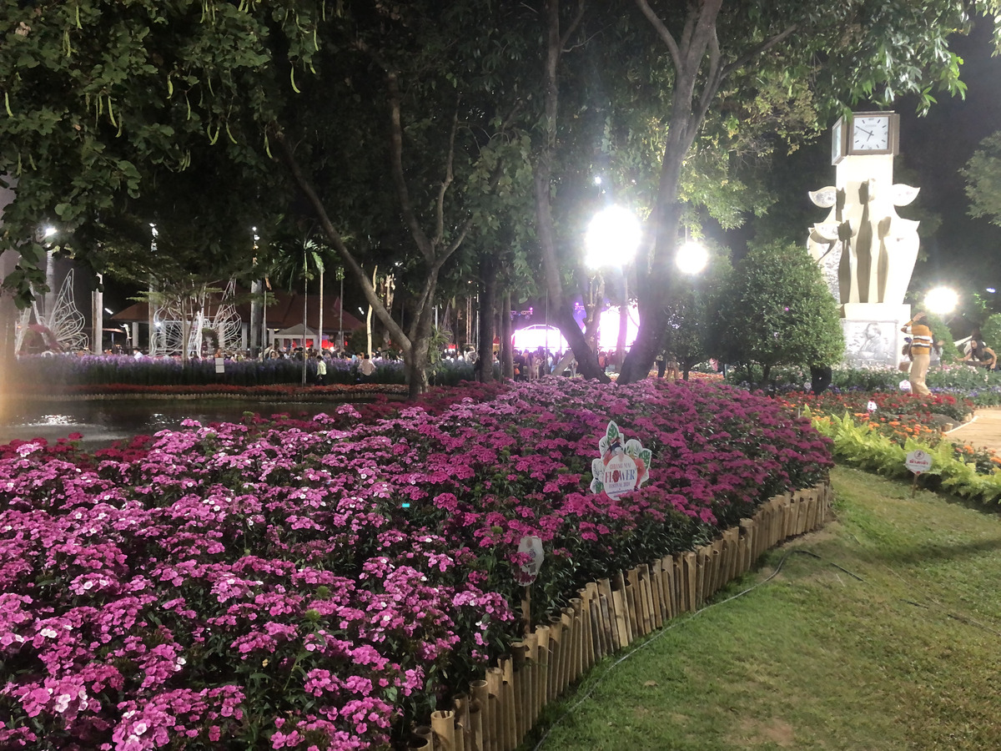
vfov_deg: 49.7
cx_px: 500
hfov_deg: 63.4
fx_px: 810
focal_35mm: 28
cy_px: 376
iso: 100
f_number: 1.8
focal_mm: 4
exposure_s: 1/14
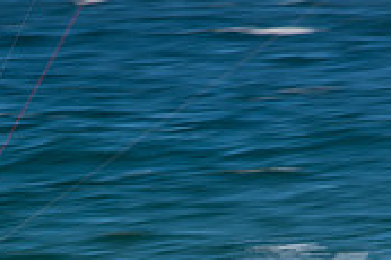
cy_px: 385
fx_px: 18218
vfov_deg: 0.8
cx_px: -61
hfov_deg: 1.2
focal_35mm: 1679
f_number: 18
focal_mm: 500
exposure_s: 1/30
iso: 64
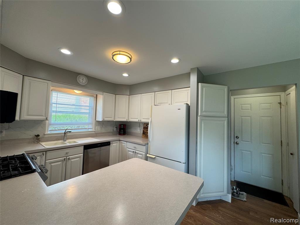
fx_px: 121
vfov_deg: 85.7
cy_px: 112
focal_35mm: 14
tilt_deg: +4.3
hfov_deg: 102.1
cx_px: 150
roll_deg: -1.8
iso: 100
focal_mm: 2.22
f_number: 2.2
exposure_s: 1/120
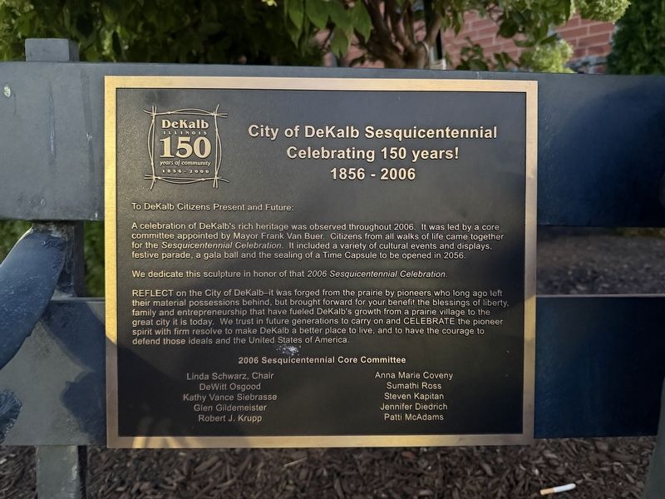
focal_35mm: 24
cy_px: 250
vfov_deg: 56.8
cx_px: 332
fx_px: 461
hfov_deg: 71.6
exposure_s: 1/30
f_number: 1.78
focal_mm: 6.76
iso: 1000
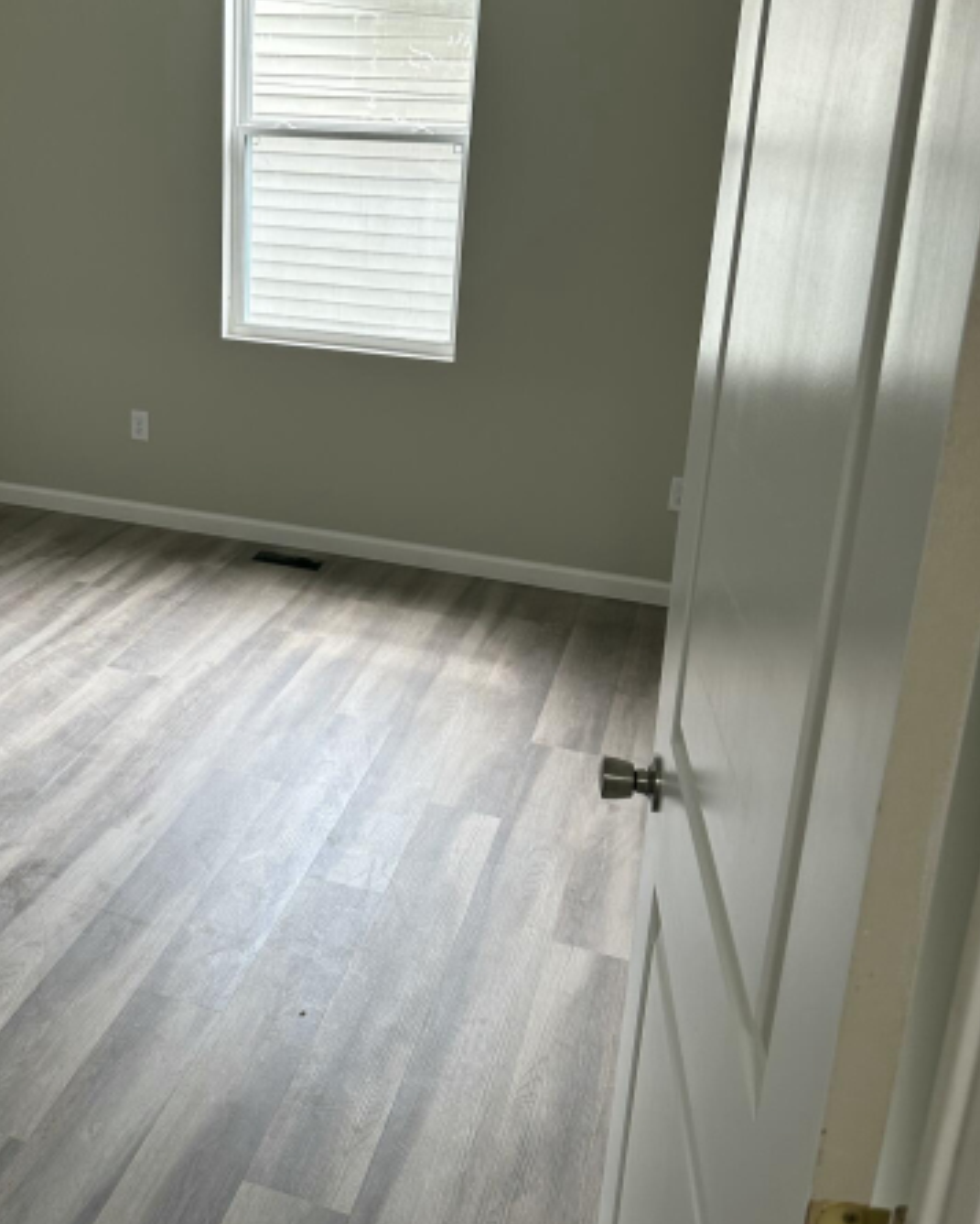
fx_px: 1269
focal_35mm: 35
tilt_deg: -17.2
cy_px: 468
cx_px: 299
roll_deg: -1.2
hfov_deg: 41.5
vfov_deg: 51.1
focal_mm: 6.86
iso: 160
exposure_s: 1/121
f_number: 1.78
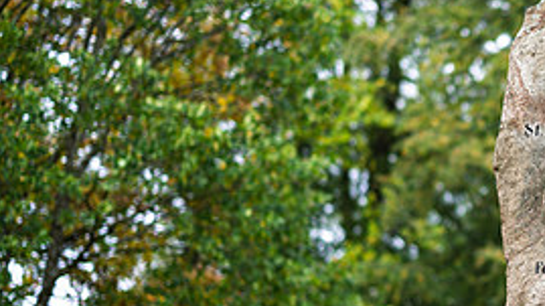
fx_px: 2773
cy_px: 204
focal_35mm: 192
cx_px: 586
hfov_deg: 11.1
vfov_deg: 6.3
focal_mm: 85
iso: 64
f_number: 1.4
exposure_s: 1/500
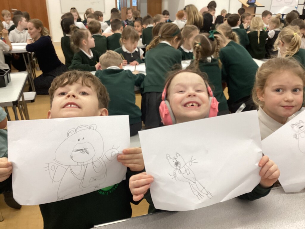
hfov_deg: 58.4
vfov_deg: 45.4
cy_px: 114
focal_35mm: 31
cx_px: 152
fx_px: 273
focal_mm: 3.3
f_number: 2.4
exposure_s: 1/60
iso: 100
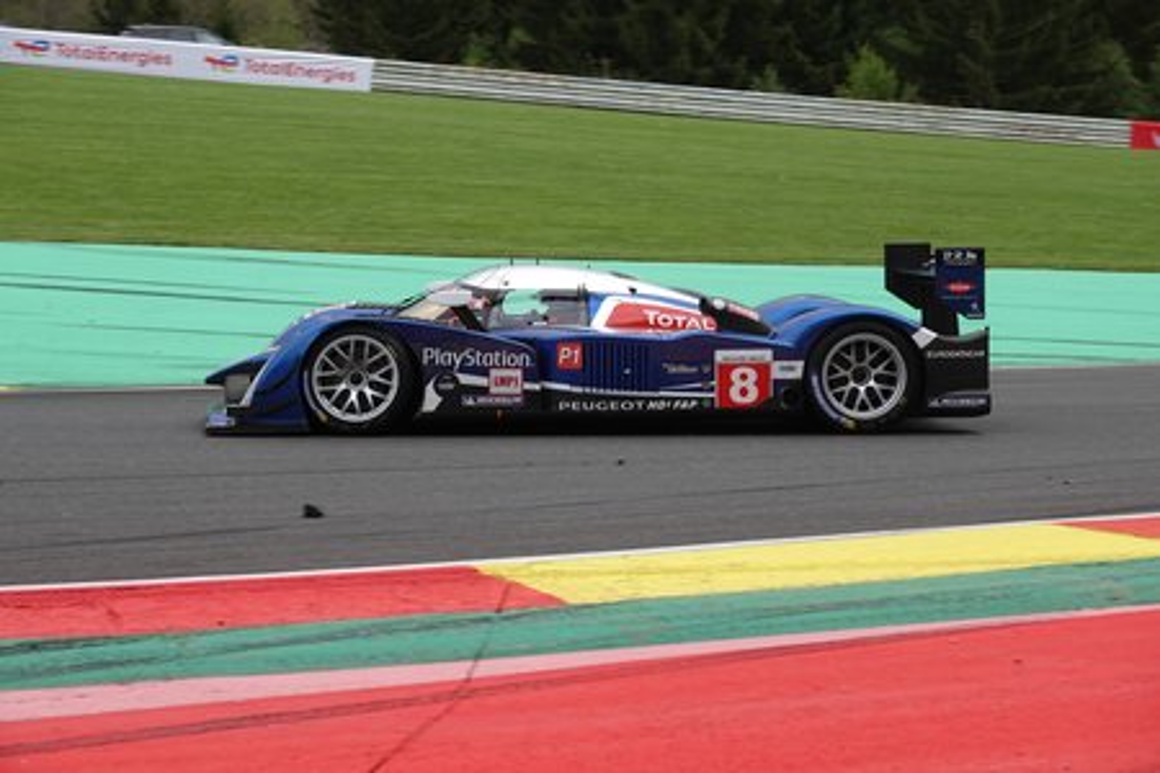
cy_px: 386
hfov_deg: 19.1
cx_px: 580
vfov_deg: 12.8
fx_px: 3448
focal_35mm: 107
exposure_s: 1/800
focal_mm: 39.42
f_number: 4
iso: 200
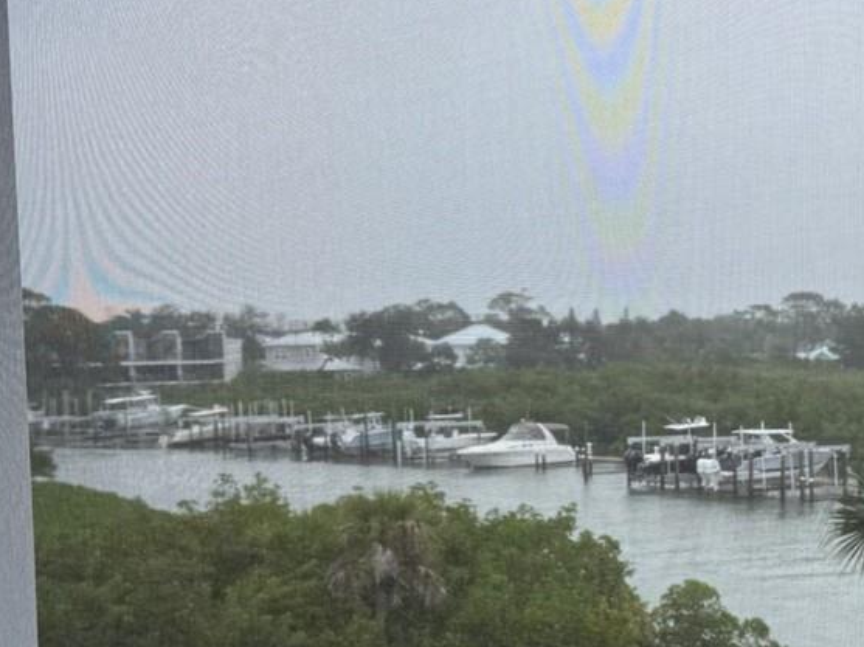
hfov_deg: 27.8
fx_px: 1721
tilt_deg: -3.5
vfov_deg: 21.2
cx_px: 655
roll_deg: +1.0
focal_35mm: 69
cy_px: 448
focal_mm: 6.76
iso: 80
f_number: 1.78
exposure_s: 1/1032
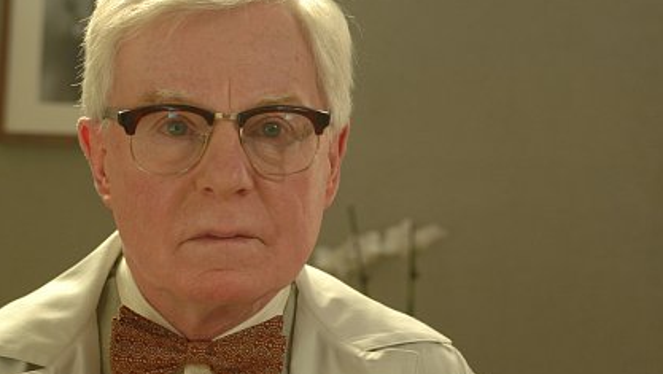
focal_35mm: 79
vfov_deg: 15.3
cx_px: 331
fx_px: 1389
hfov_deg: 26.8
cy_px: 178
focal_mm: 42
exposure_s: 1/50
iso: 400
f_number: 3.5
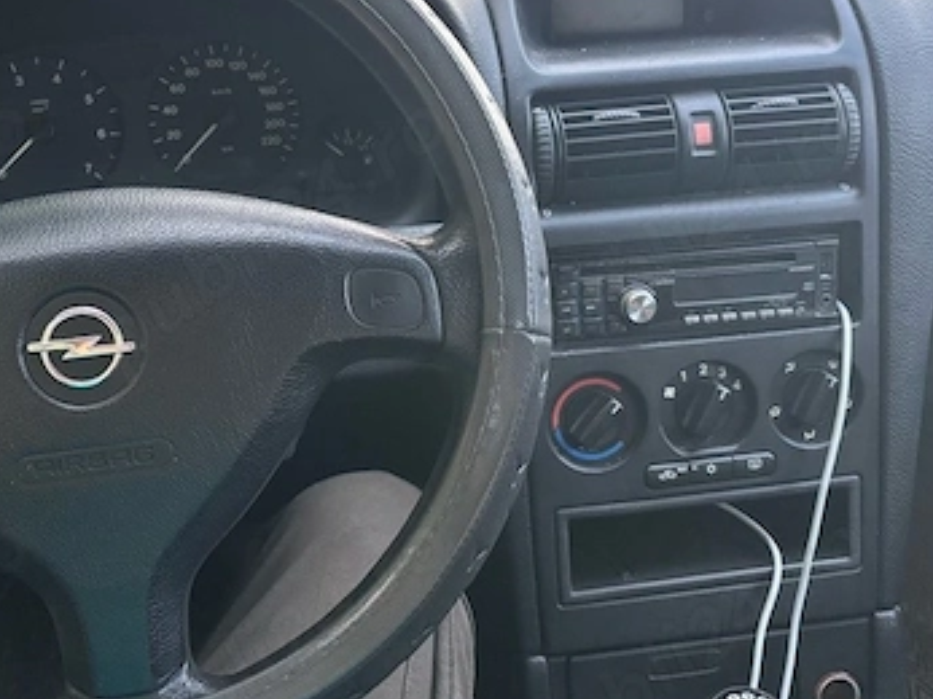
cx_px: 379
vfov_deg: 32.0
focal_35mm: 45
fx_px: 1212
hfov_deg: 41.9
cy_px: 247
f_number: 1.6
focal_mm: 5.96
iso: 400
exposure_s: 1/60
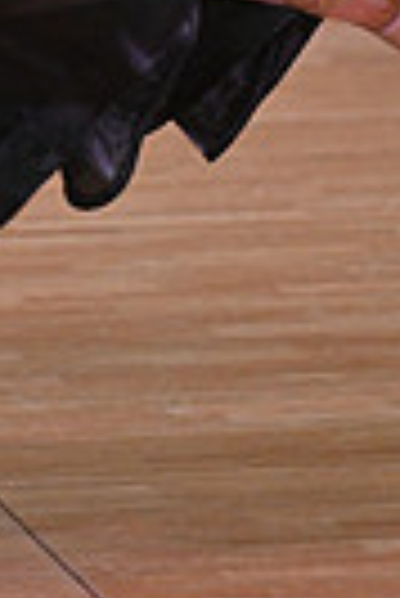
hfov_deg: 2.0
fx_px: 11253
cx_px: -330
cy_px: -526
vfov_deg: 3.0
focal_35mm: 677
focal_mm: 155
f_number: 4
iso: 2000
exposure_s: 1/320
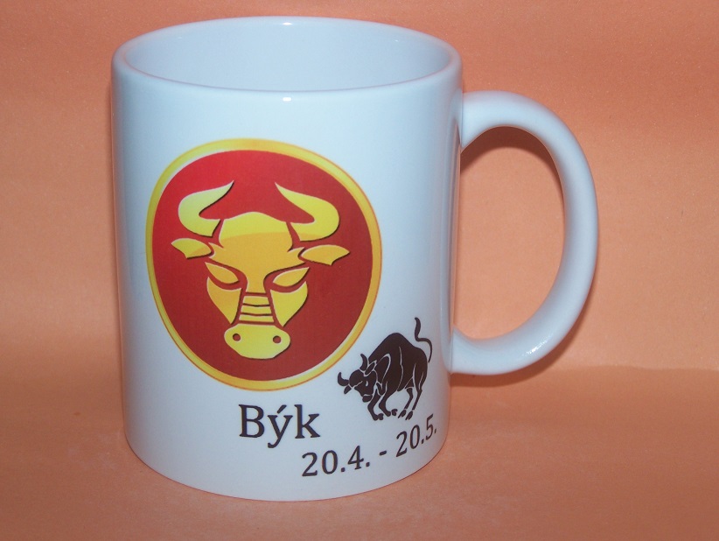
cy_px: 270
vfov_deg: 19.7
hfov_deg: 26.0
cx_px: 360
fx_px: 1559
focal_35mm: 75
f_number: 3.2
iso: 80
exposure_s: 1/80
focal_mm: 12.4
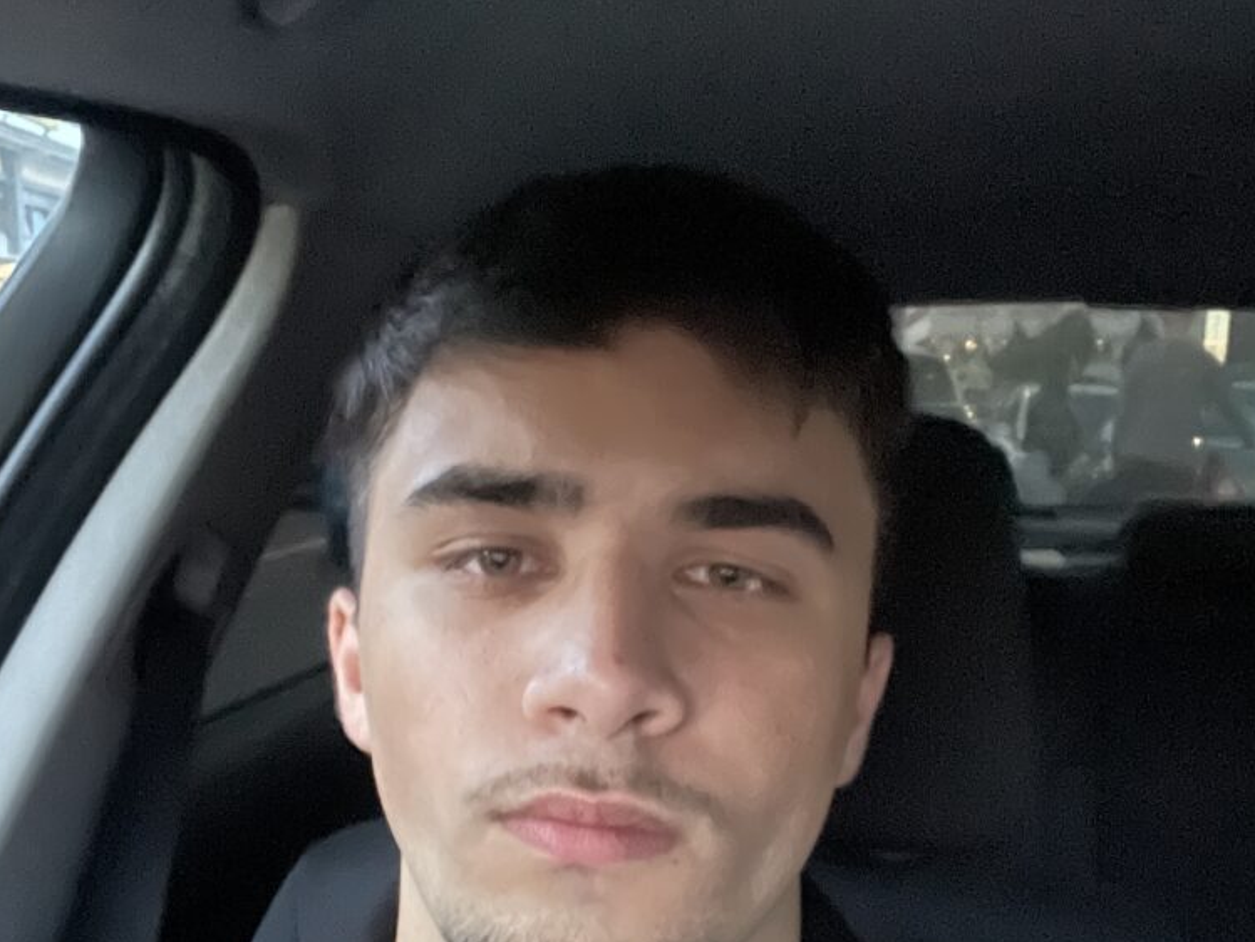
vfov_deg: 34.6
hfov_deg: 45.8
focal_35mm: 41
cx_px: 628
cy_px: 667
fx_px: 1487
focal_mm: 2.71
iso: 1600
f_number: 2.2
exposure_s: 1/15
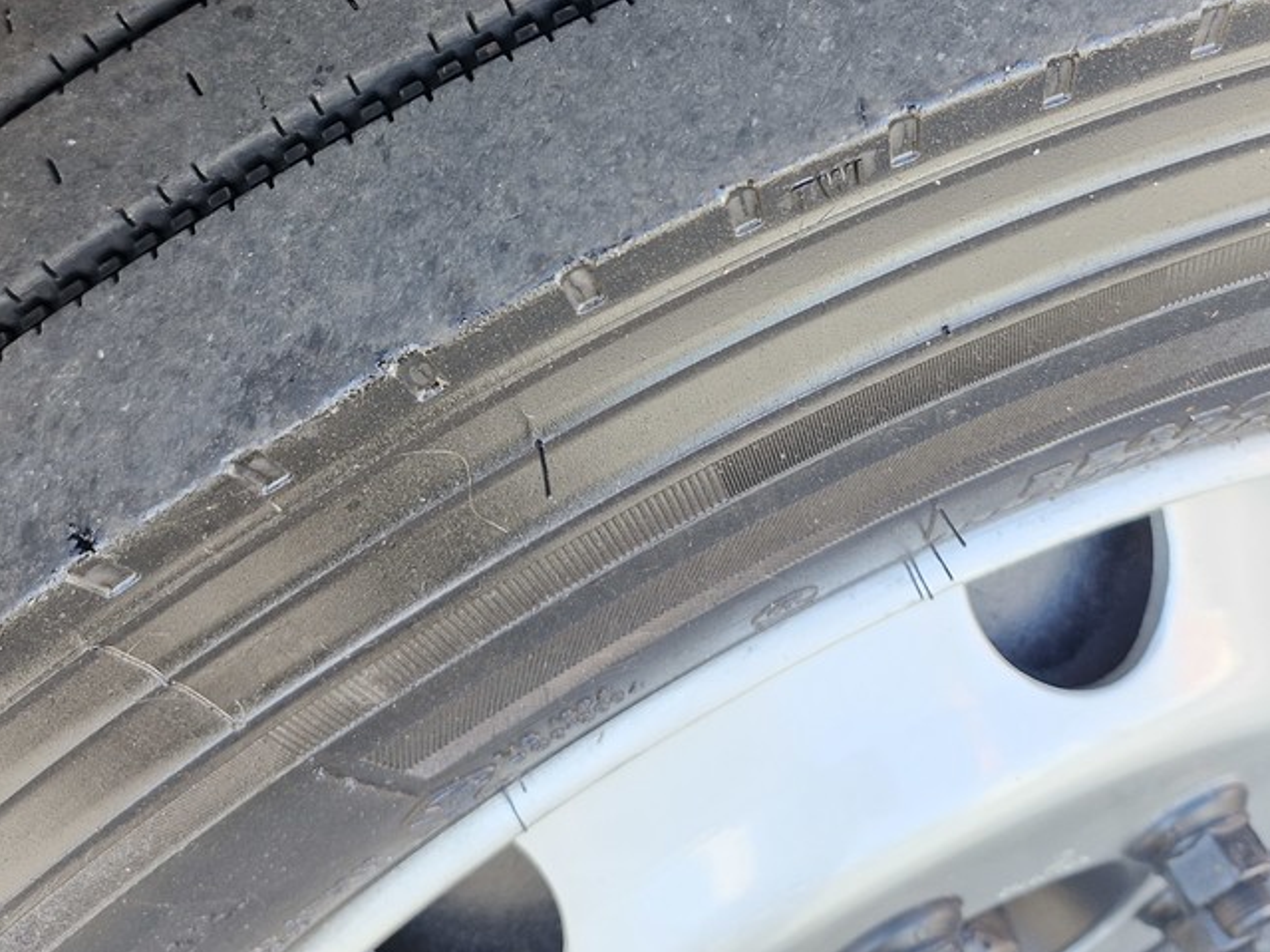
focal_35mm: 41
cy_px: 115
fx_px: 1504
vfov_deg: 33.5
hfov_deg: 45.8
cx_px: 621
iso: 125
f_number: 1.8
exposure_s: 1/180
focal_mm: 5.54
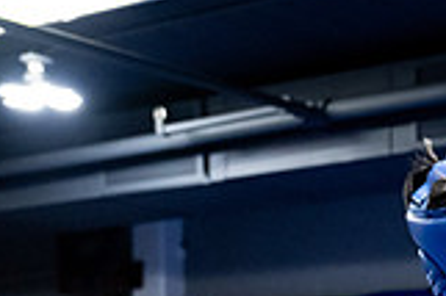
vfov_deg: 11.7
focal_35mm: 112
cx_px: 654
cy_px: 452
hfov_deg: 16.7
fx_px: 1386
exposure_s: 1/1000
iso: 8000
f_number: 2.8
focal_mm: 31
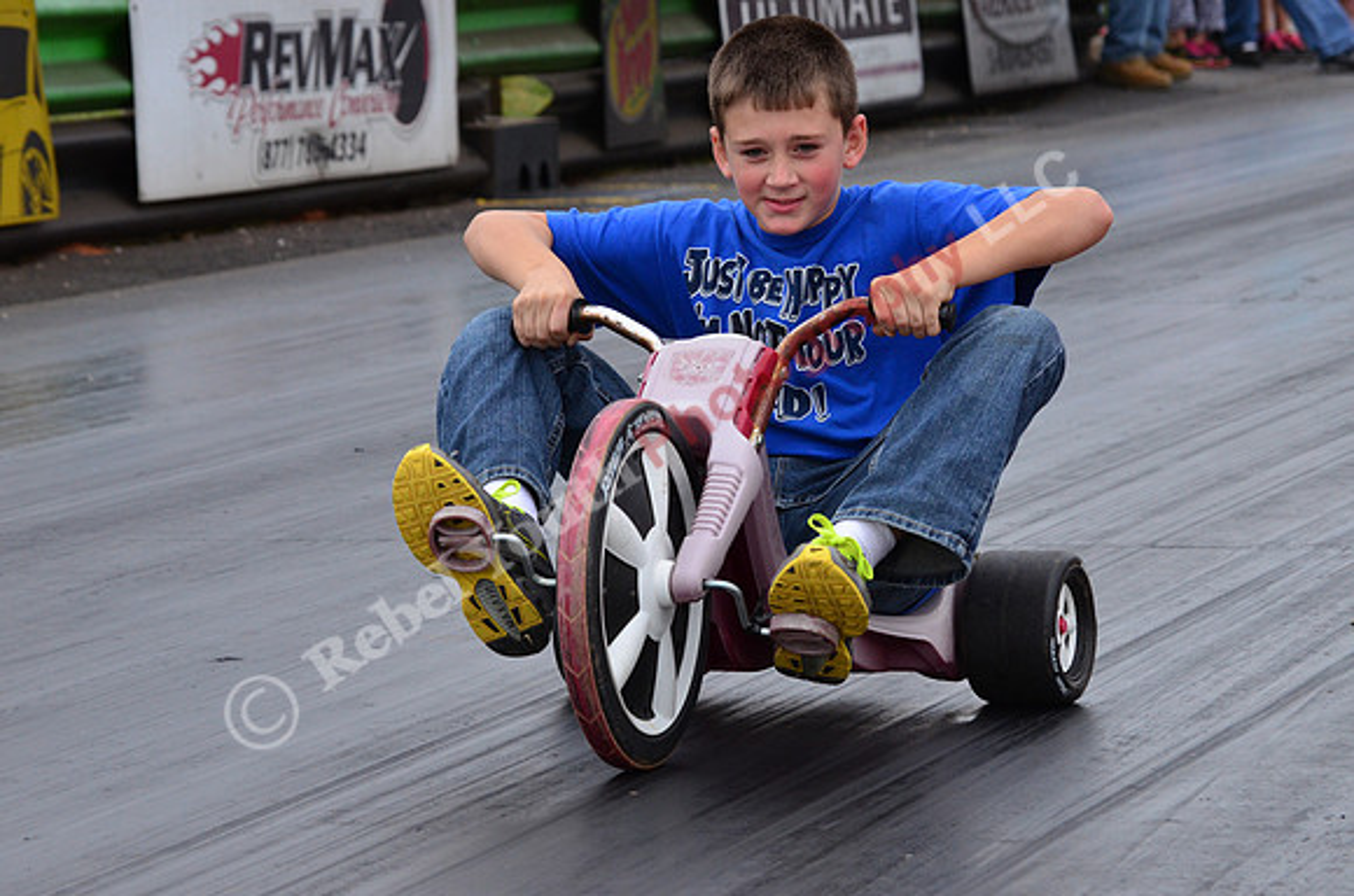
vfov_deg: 7.5
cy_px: 448
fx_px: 6868
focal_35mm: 183
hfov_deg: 11.3
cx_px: 677
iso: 1000
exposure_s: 1/1250
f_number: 9
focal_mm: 122
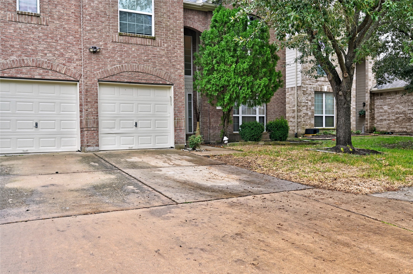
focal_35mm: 30
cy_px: 137
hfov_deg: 62.0
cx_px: 206
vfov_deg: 43.5
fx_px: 344
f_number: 8
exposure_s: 1/100
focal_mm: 30
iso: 400
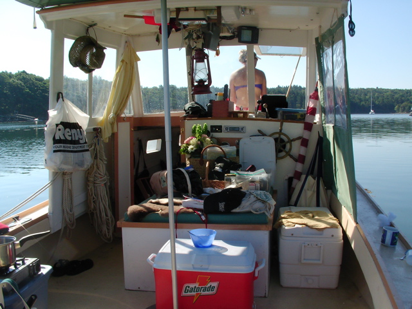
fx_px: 452
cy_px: 154
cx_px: 206
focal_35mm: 38
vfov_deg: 37.7
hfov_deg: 49.0
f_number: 6.7
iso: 50
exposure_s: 1/239
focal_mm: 5.8
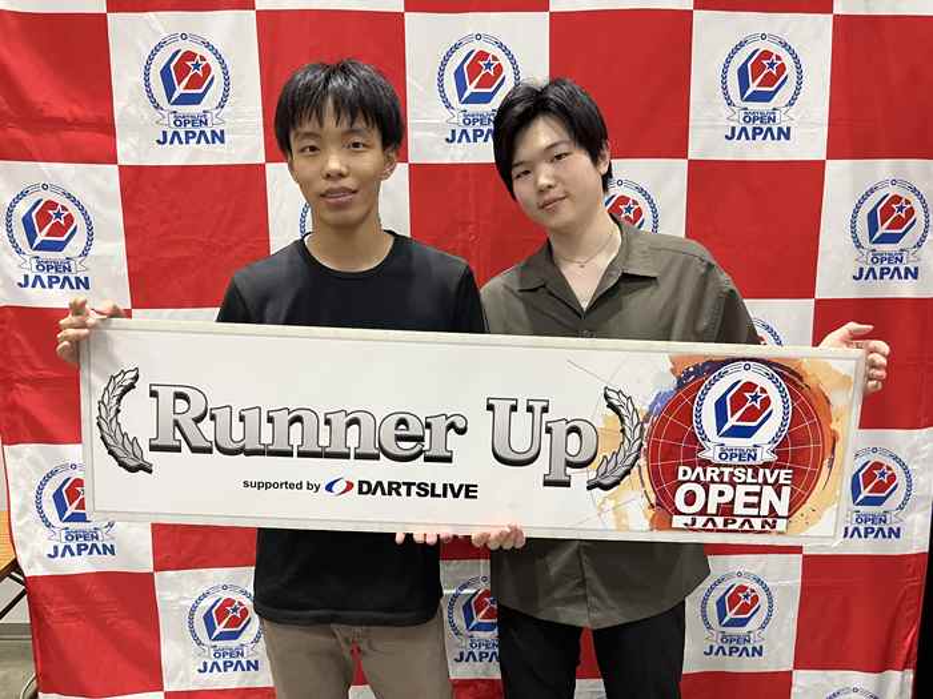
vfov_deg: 53.1
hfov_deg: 67.3
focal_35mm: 26
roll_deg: +0.0
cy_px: 350
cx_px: 466
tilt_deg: -11.0
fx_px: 701
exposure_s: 1/60
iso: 320
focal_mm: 5.1
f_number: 1.6
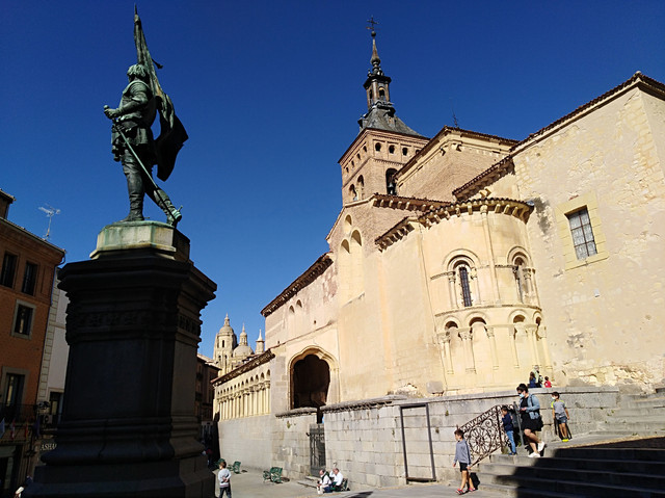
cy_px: 249
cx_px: 332
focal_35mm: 26
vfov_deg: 53.0
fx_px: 499
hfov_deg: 67.3
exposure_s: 1/1738
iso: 101
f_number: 2.2
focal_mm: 3.83
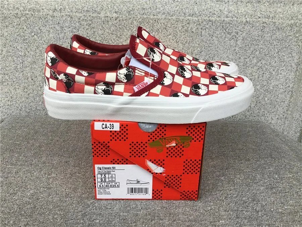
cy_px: 114
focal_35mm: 31
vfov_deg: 45.4
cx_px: 151
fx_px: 270
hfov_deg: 58.4
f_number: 2.4
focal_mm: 3.3
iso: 40
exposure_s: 1/100
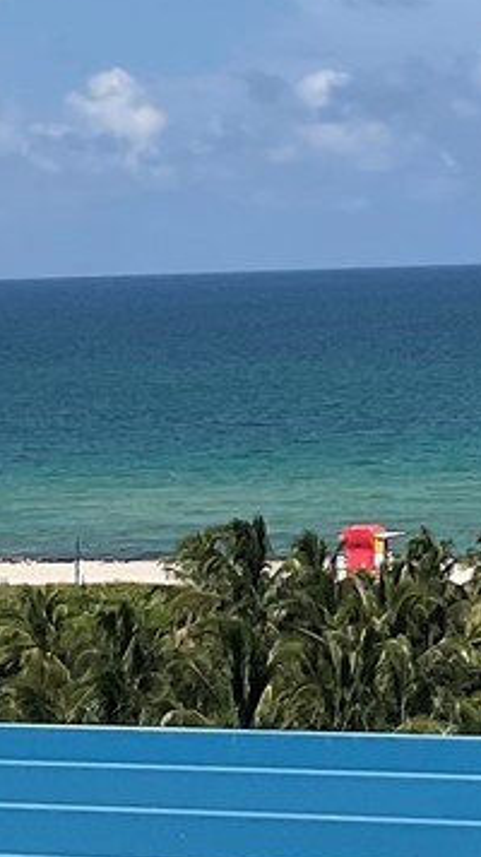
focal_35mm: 142
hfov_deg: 8.4
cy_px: 311
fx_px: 3223
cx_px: 630
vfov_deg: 15.1
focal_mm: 3
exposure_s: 1/3788
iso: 16
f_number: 1.8
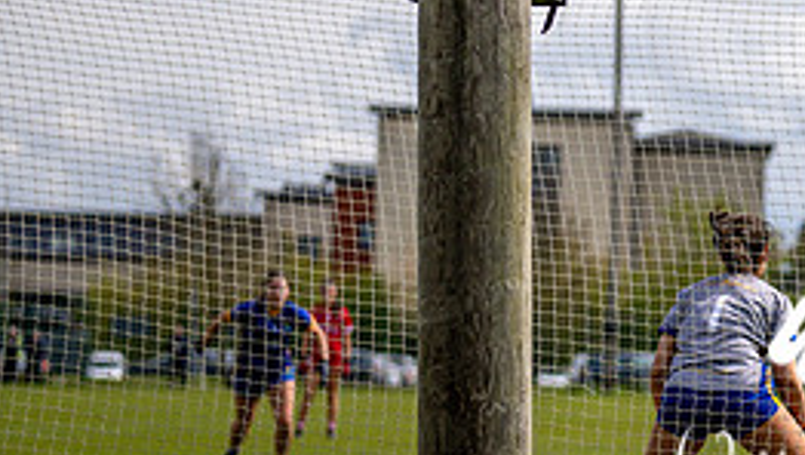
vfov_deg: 4.4
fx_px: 5940
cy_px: 413
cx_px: 876
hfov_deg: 7.7
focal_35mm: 278
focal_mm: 120
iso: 140
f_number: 2.8
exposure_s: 1/6400
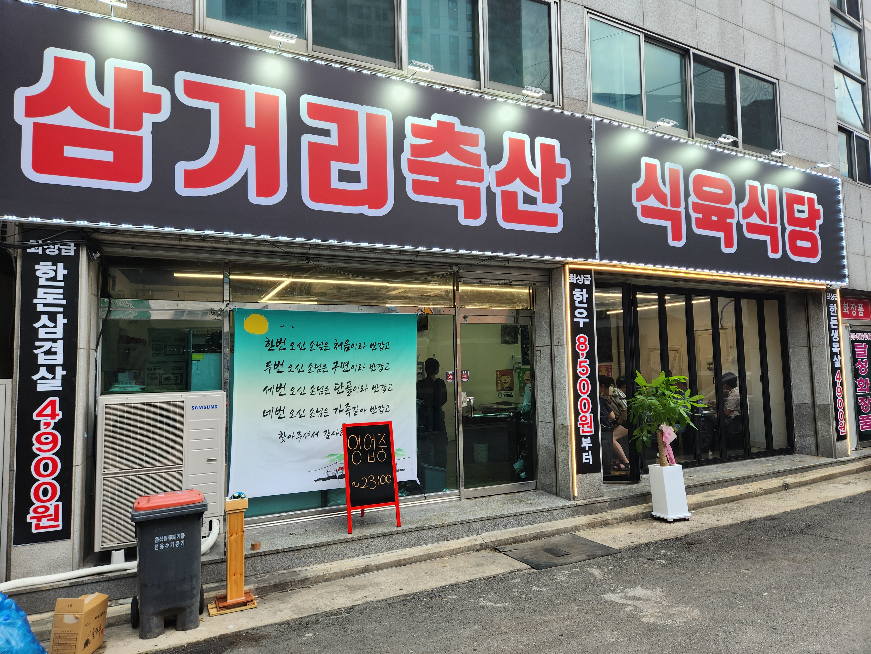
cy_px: 327
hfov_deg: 73.9
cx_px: 436
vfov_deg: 58.9
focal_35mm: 23
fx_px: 579
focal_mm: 5.4
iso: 25
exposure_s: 1/120
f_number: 1.8
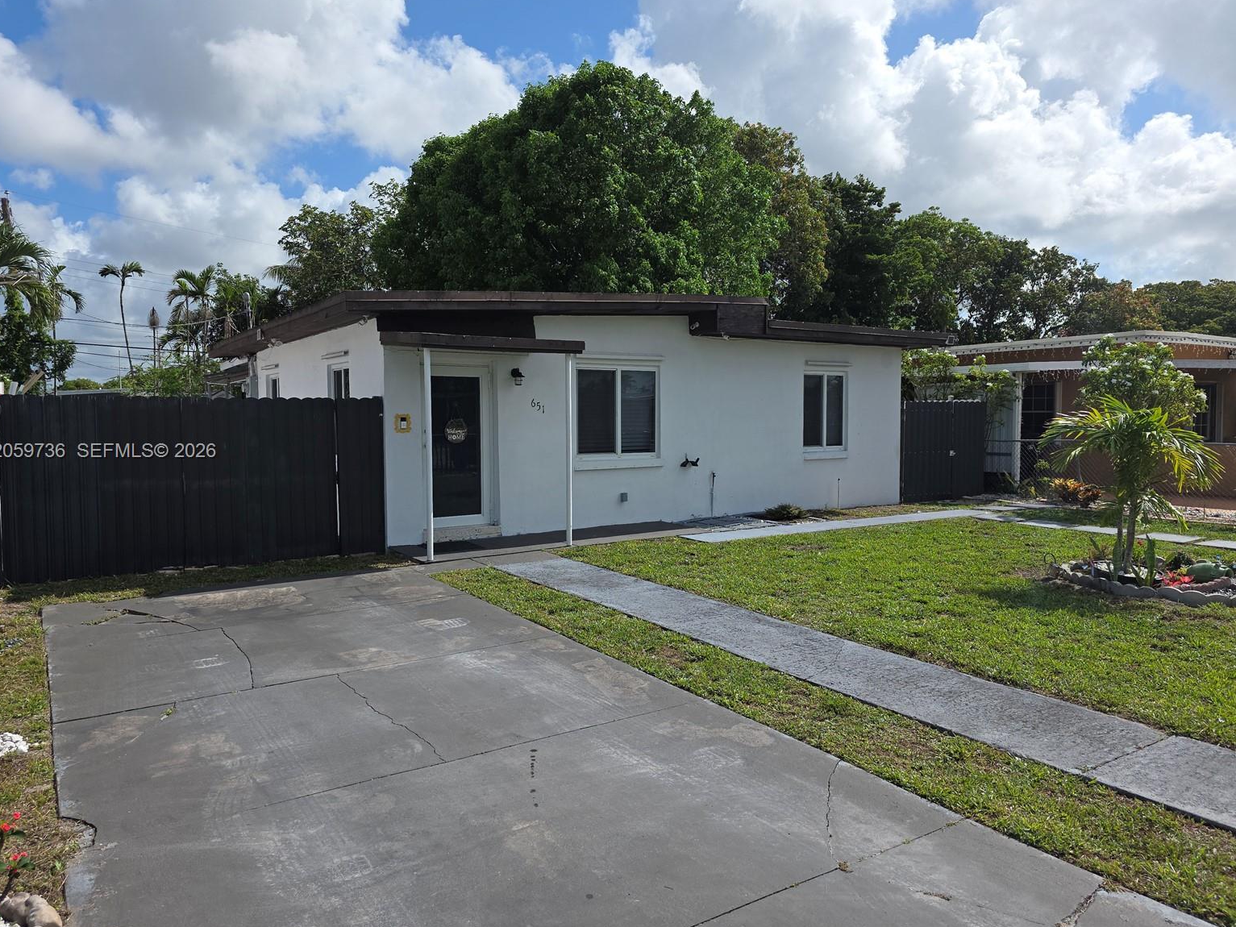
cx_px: 610
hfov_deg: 71.6
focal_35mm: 24
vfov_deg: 56.8
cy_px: 452
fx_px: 857
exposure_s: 1/1304
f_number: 1.7
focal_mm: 6.3
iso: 12
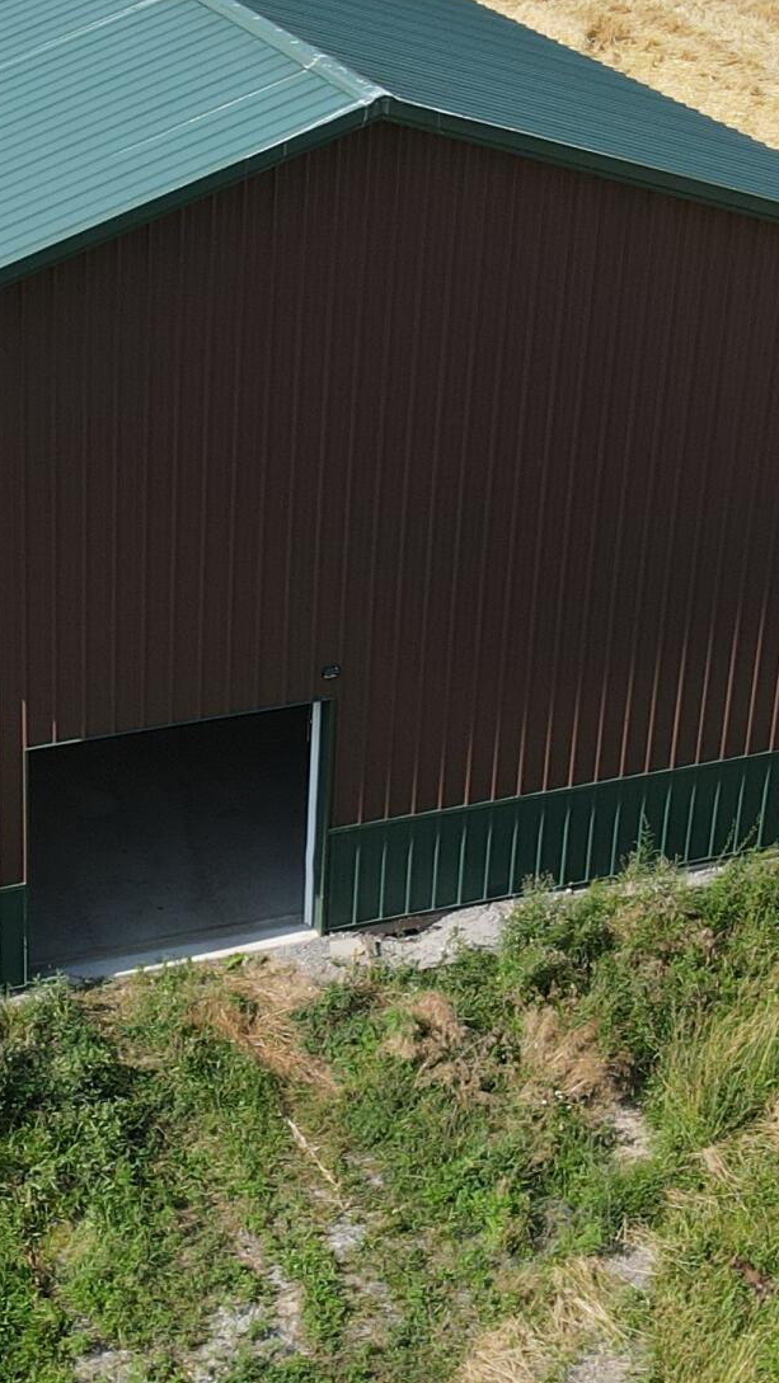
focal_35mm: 72
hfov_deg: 16.6
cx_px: 142
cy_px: 707
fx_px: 2643
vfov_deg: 29.3
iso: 100
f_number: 2.8
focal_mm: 4.5
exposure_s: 1/640
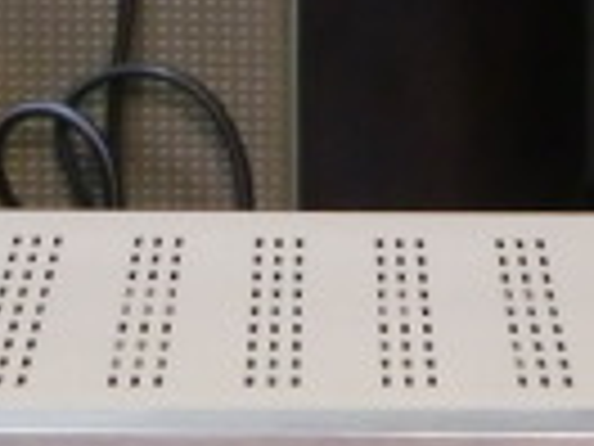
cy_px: 698
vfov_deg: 3.9
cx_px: 540
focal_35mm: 383
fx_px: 6572
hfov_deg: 5.2
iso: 400
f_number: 4.6
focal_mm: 13.9
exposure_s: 1/20
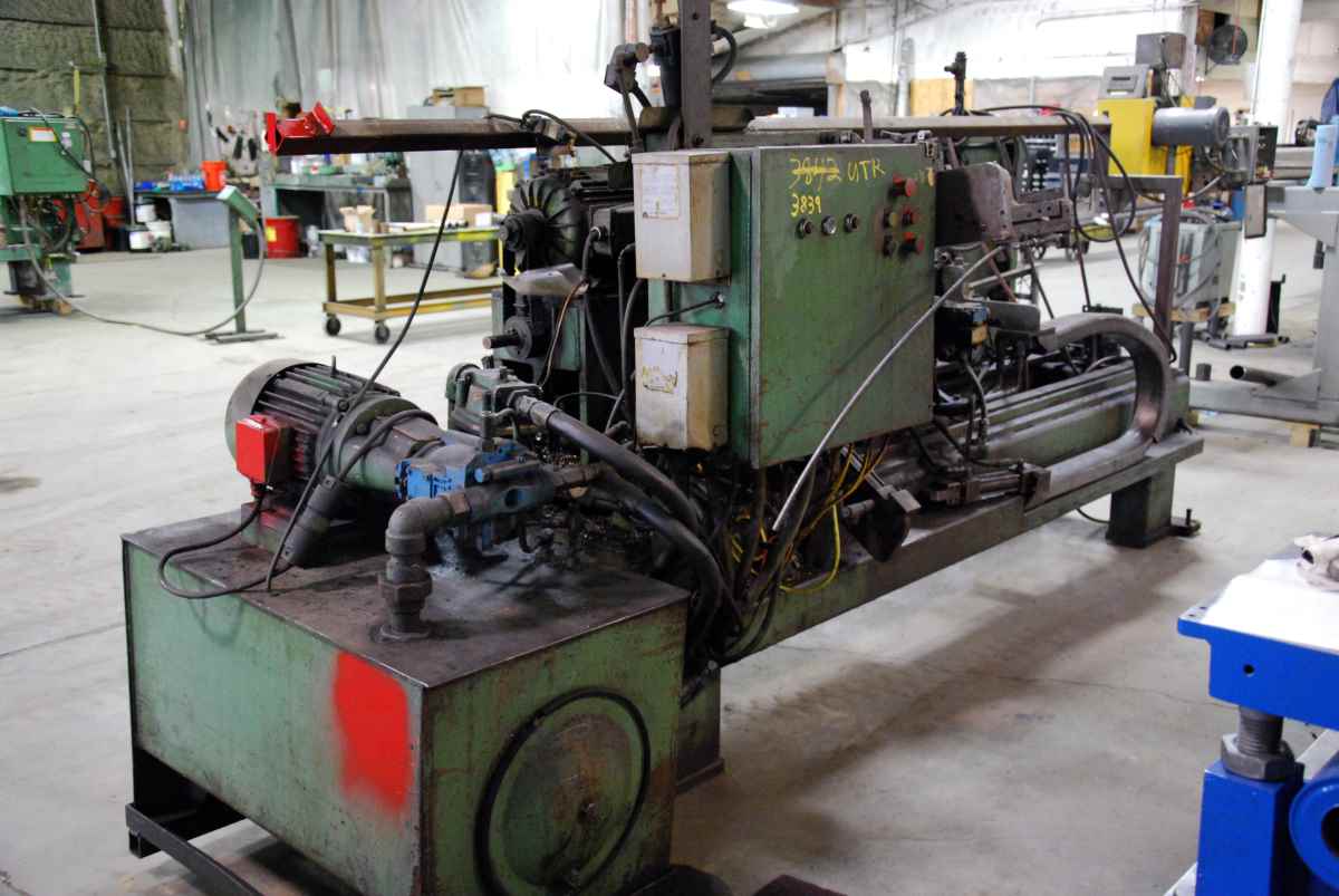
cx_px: 670
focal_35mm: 38
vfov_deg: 35.6
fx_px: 1396
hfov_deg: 51.2
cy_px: 448
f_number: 4
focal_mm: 25
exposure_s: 1/15
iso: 1600
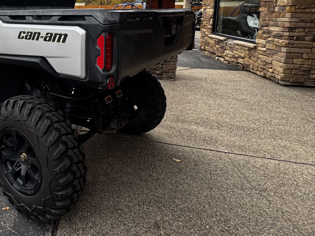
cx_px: 17
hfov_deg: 54.4
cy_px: 34
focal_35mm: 27
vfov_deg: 47.3
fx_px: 246
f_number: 2.2
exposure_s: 1/284
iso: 40
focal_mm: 2.22
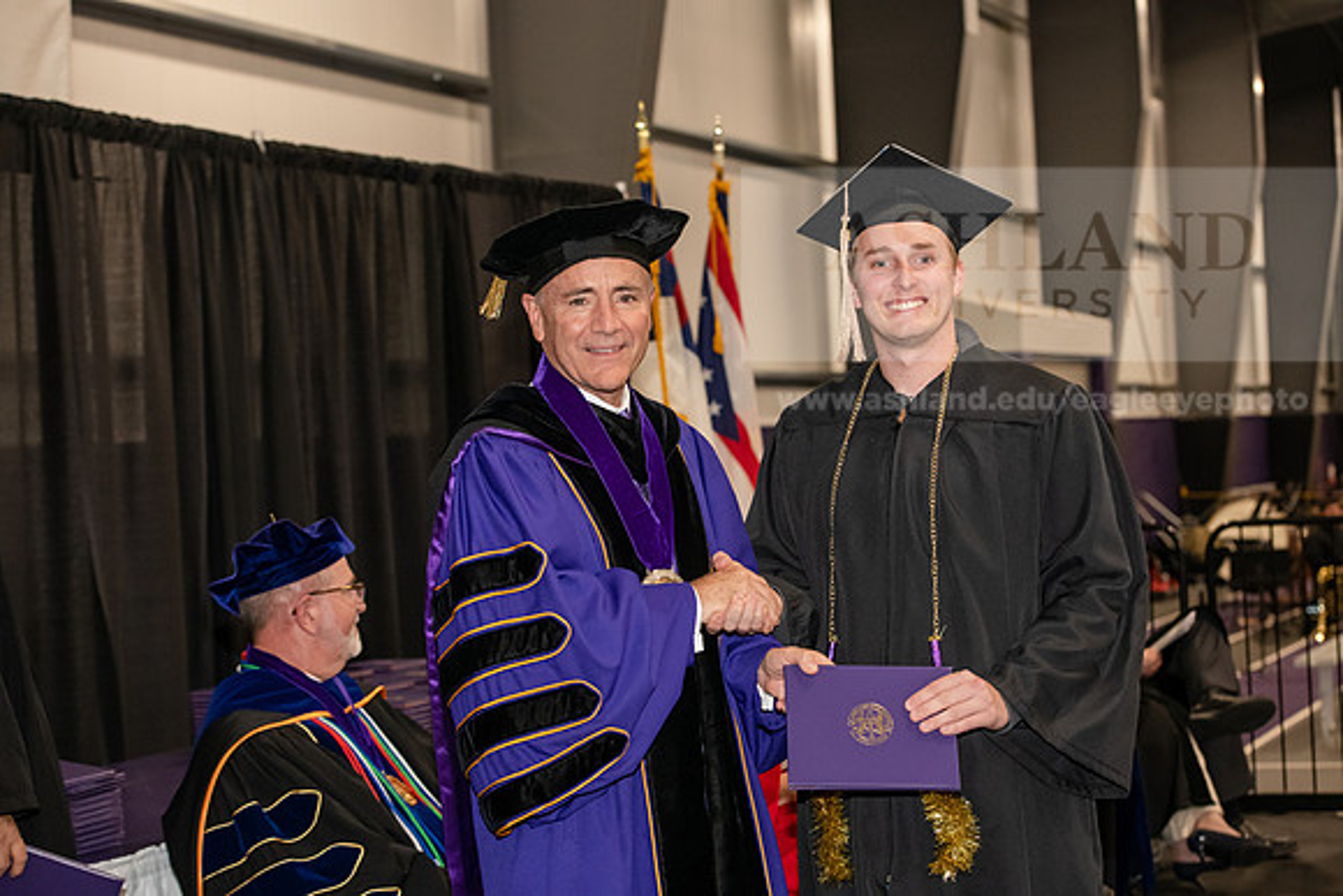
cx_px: 672
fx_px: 2612
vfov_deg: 19.5
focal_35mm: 70
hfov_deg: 28.8
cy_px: 448
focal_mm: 70
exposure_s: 1/200
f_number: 5
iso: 2500
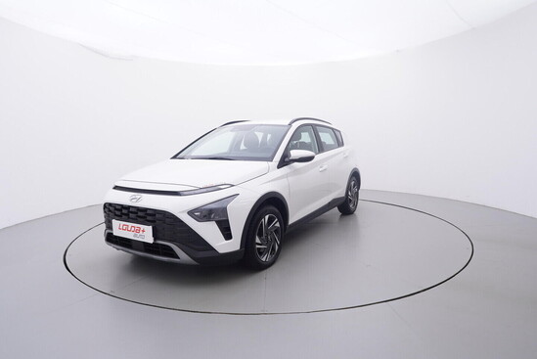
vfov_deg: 56.2
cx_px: 268
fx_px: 336
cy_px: 180
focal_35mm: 22
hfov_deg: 77.3
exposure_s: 1/80
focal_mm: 15
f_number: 5
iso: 200
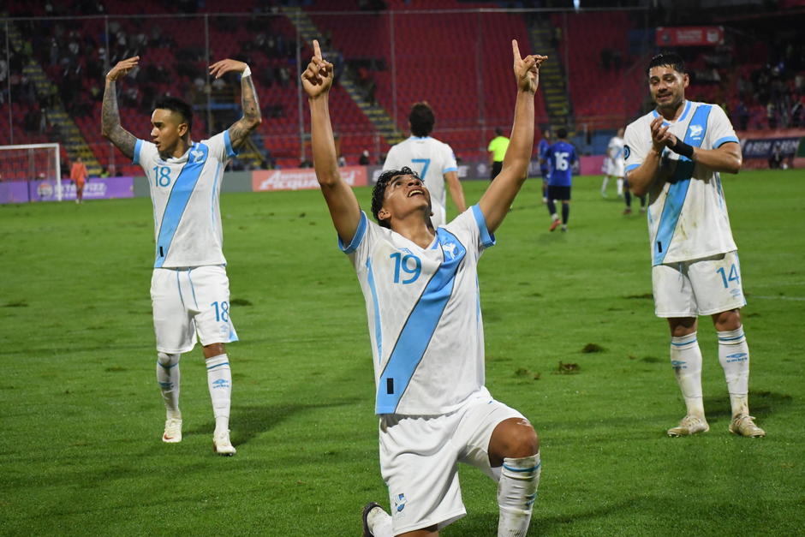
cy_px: 268
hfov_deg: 19.5
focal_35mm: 105
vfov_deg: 13.0
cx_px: 402
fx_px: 2348
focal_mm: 70
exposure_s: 1/800
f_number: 4.5
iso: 6400
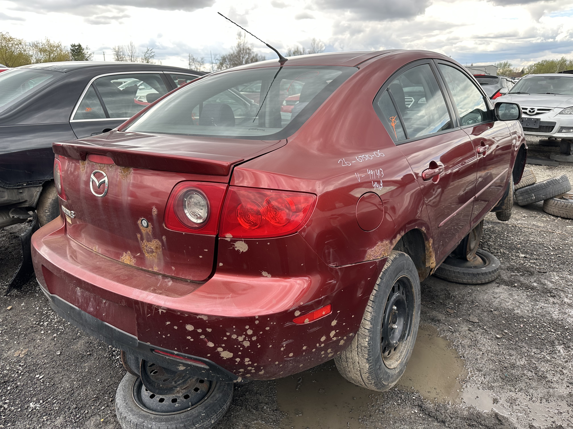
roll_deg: +0.1
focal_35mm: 24
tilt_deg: -17.4
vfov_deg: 56.8
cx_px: 286
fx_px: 397
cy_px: 214
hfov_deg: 71.6
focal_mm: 6.86
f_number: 1.78
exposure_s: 1/672
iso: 80
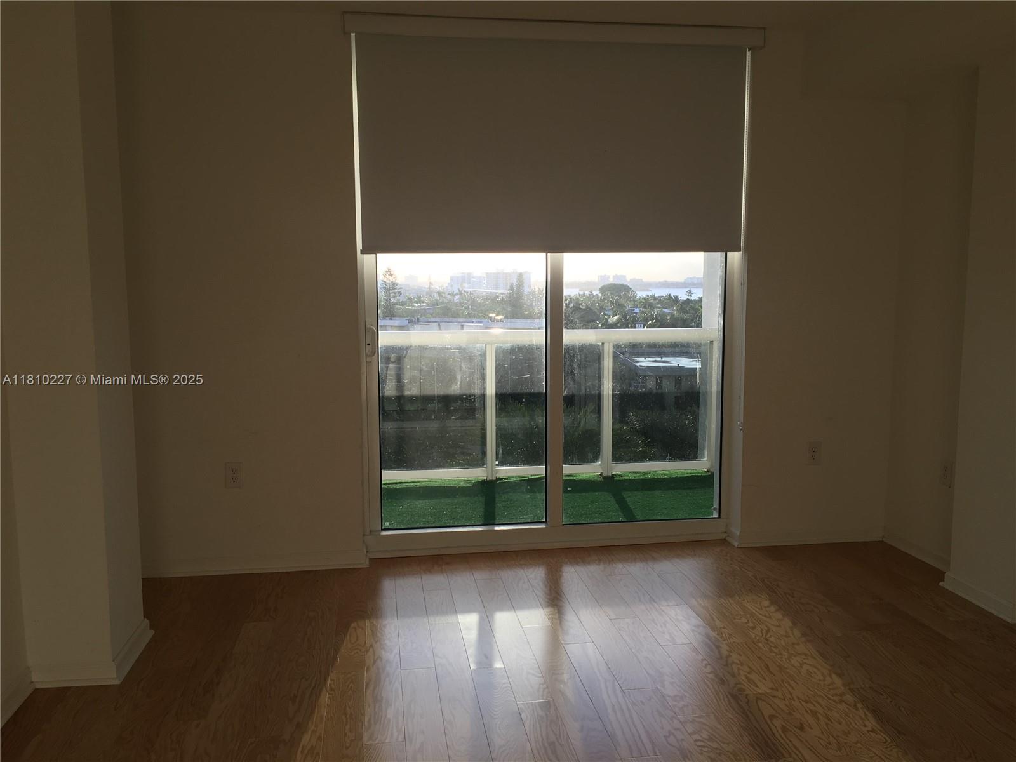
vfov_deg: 48.2
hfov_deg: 61.7
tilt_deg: -6.4
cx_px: 508
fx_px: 851
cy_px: 381
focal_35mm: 29
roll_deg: -0.2
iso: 25
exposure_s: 1/148
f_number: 2.2
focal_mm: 4.15
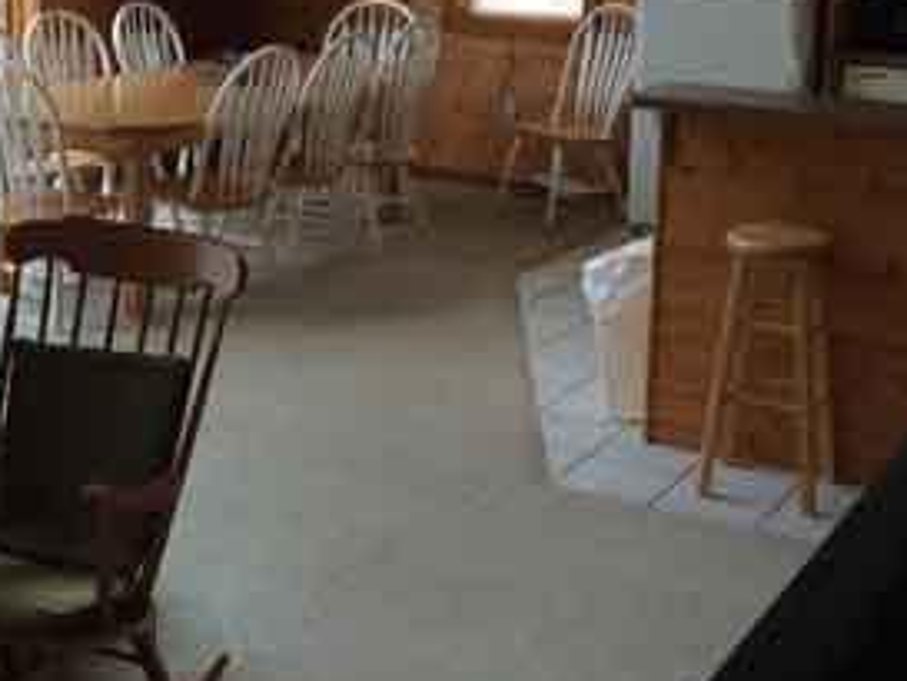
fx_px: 1783
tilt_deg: -10.5
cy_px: 140
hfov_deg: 28.4
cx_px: 302
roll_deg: +0.5
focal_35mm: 68
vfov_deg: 21.4
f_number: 2.2
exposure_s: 1/30
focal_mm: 4.15
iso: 32
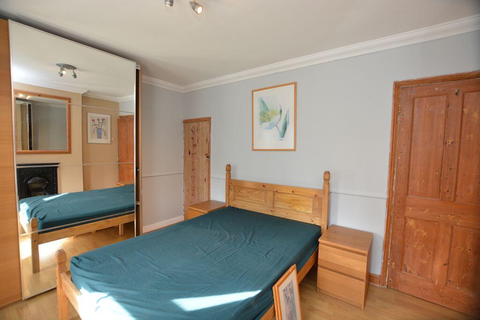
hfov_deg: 100.4
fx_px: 200
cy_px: 160
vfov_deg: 77.3
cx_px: 240
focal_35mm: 15
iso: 220
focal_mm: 10
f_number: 4
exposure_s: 1/60
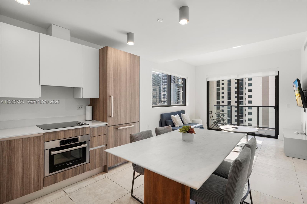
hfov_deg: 93.3
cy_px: 102
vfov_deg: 70.4
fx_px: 145
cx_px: 154
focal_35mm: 17
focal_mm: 17
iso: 640
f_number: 8
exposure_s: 1/160
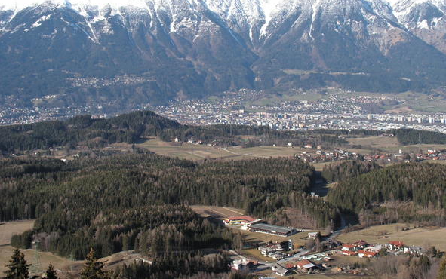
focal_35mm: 57
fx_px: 693
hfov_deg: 35.7
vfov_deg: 22.8
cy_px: 124
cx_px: 226
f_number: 4.8
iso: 50
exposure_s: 1/250
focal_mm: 8.9
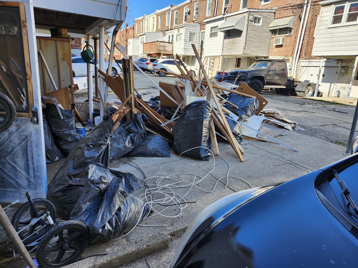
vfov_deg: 58.9
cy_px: 134
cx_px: 179
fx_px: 238
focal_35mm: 23
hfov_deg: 73.9
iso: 25
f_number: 1.8
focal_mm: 5.54
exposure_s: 1/276
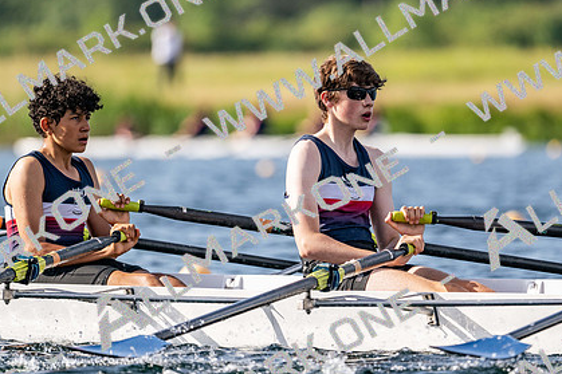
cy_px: 144
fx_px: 8645
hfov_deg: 3.7
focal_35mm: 554
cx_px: 369
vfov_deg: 2.5
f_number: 4.5
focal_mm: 400
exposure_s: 1/2500
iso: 400
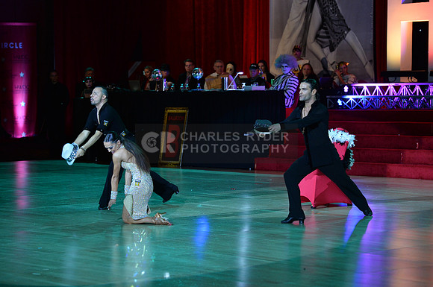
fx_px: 1501
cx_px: 216
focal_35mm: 125
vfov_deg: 10.9
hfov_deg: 16.4
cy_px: 144
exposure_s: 1/250
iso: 2000
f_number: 4
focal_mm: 125
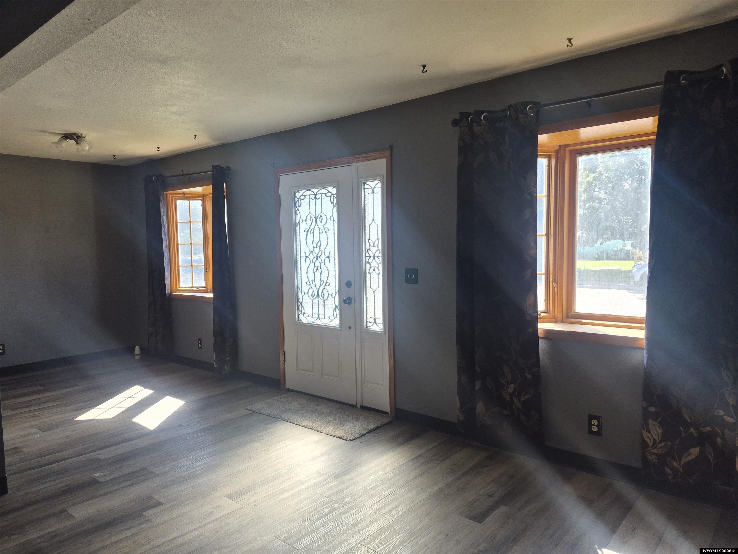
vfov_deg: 58.9
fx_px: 490
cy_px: 277
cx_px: 369
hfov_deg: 73.9
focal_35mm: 23
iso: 80
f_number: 1.8
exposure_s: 1/586
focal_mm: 5.4
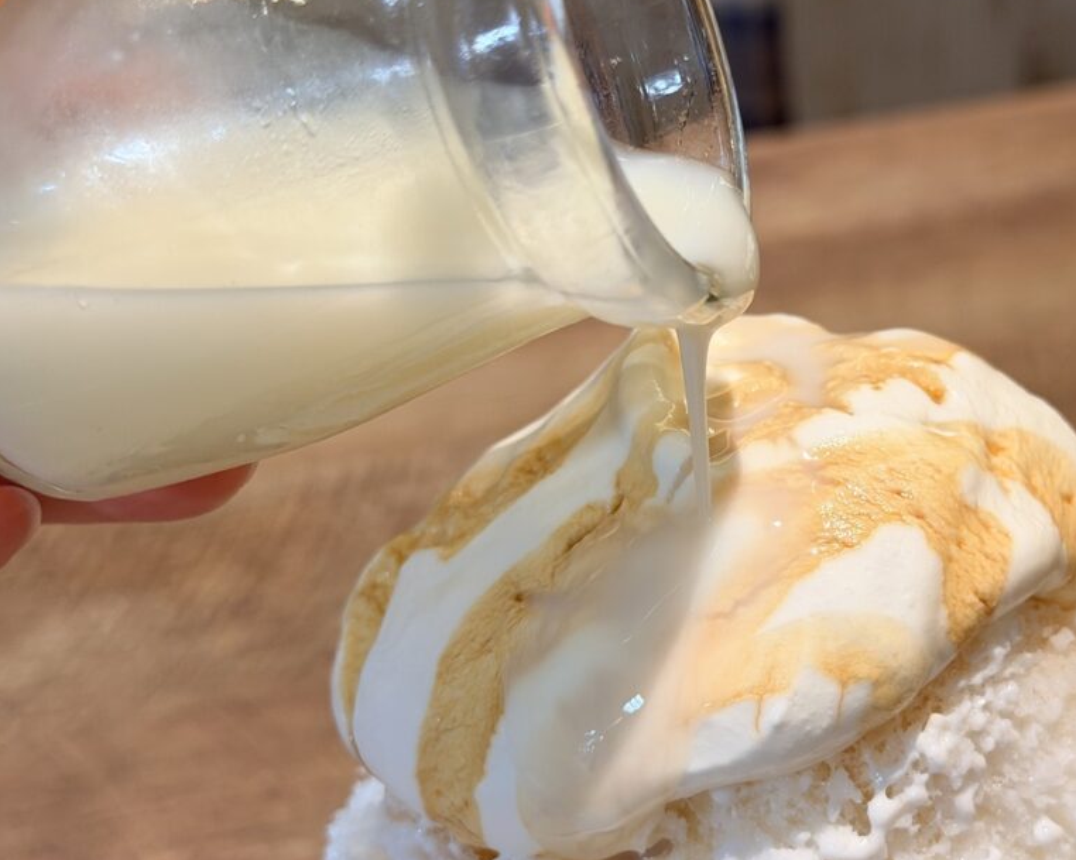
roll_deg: +5.1
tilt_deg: -30.8
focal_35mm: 63
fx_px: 2005
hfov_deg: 29.9
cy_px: 504
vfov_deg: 24.2
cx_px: 698
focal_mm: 6.76
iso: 50
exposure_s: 1/60
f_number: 1.78
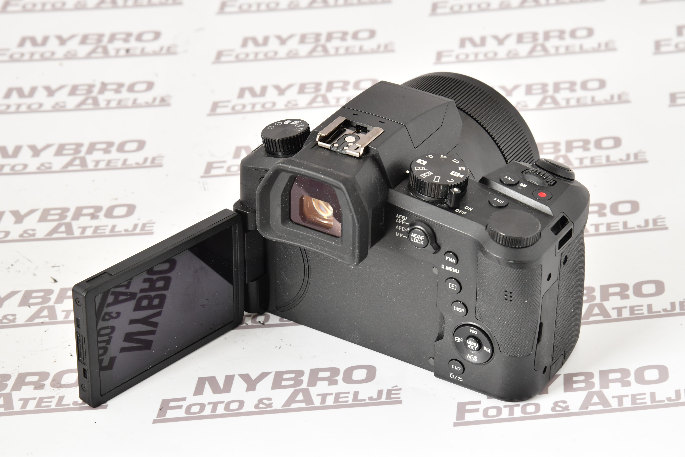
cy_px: 228
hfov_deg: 18.6
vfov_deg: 12.5
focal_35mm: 110
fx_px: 2093
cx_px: 342
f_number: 14
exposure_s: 1/160
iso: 1600
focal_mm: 110
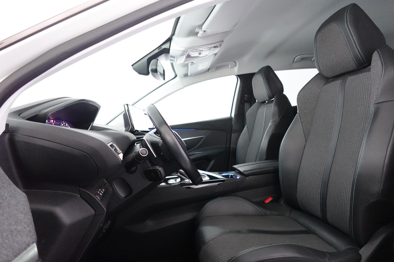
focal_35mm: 20
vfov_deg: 61.9
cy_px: 131
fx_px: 219
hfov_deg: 84.0
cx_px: 197
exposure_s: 1/80
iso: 3200
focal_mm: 7.6
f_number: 2
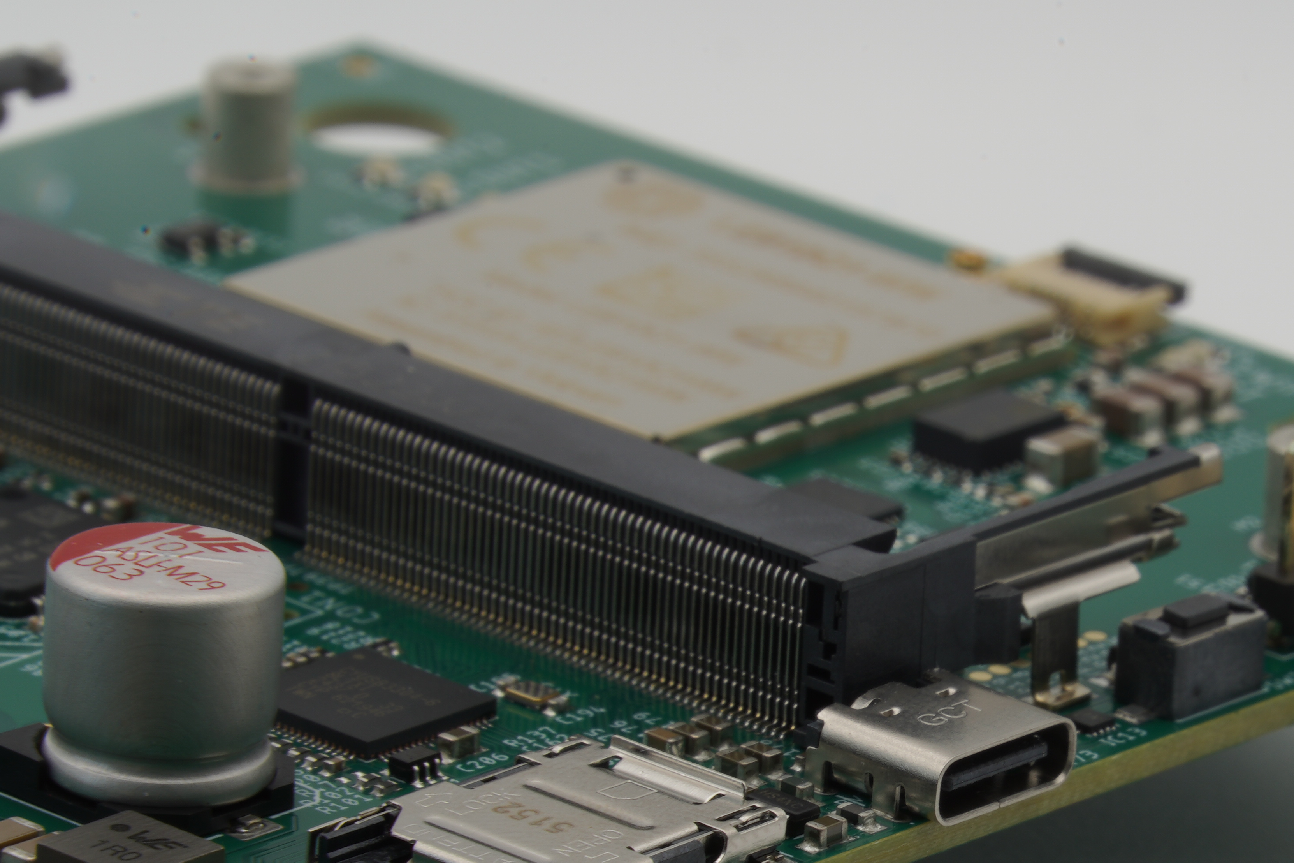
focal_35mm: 361
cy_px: 749
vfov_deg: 3.8
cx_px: 988
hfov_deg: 5.7
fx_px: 12975
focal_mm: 200
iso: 100
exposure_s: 1/2
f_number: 25
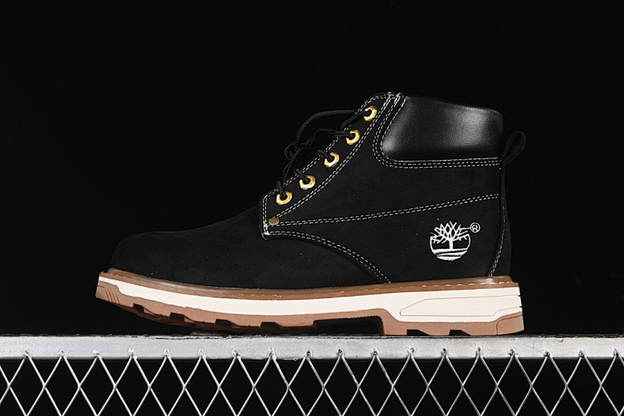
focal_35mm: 75
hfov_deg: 27.0
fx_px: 1300
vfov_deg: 18.2
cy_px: 208
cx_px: 312
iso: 160
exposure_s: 1/50
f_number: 6.3
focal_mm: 50
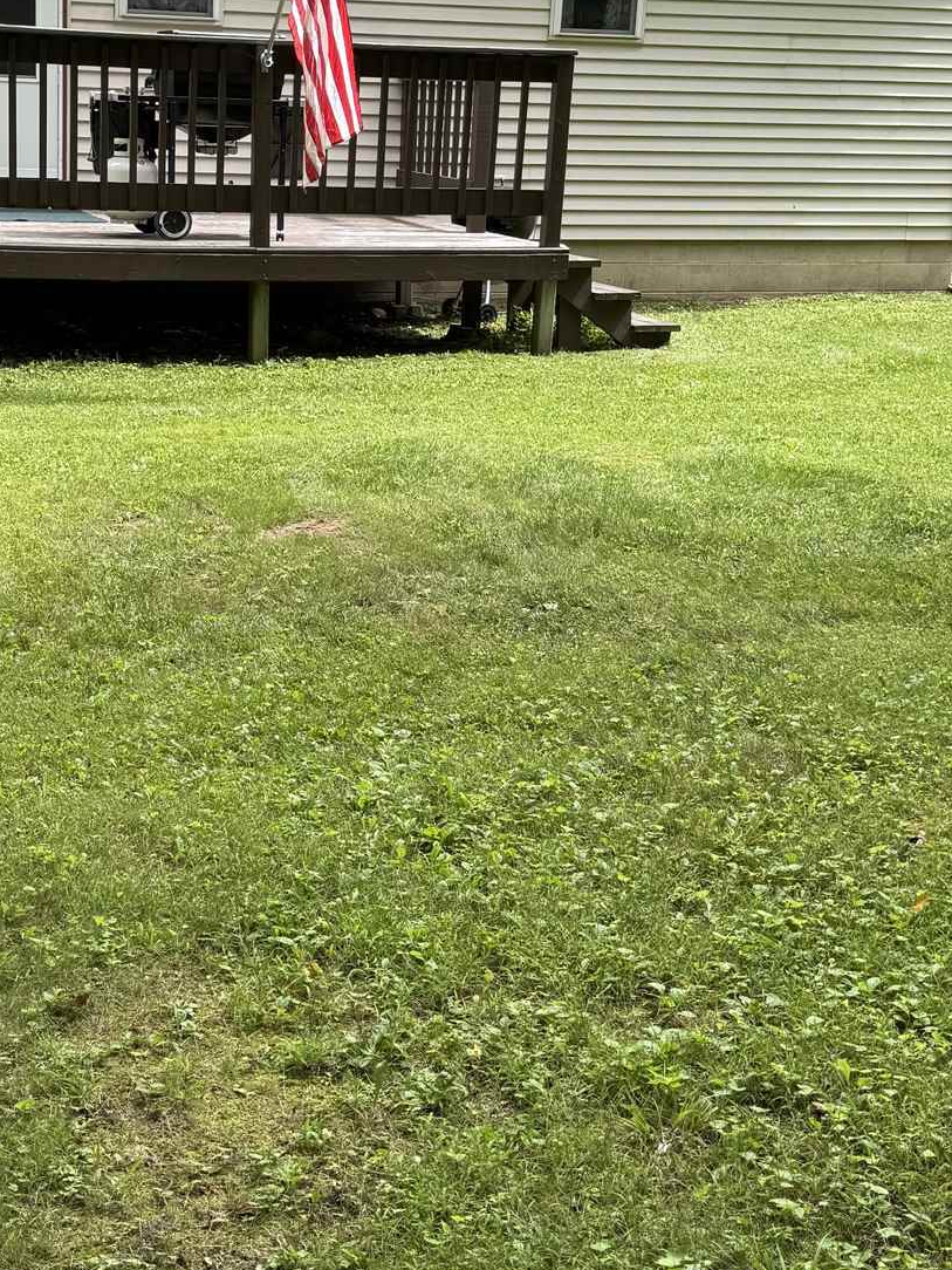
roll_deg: -1.2
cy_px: 462
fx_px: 1870
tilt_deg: -11.6
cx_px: 297
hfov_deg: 28.3
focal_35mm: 51
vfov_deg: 37.2
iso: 80
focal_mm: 6.76
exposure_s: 1/671
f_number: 1.78
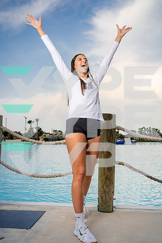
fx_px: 256
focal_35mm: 38
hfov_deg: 35.1
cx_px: 81
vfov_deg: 50.7
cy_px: 122
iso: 100
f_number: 8
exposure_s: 1/200
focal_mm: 38
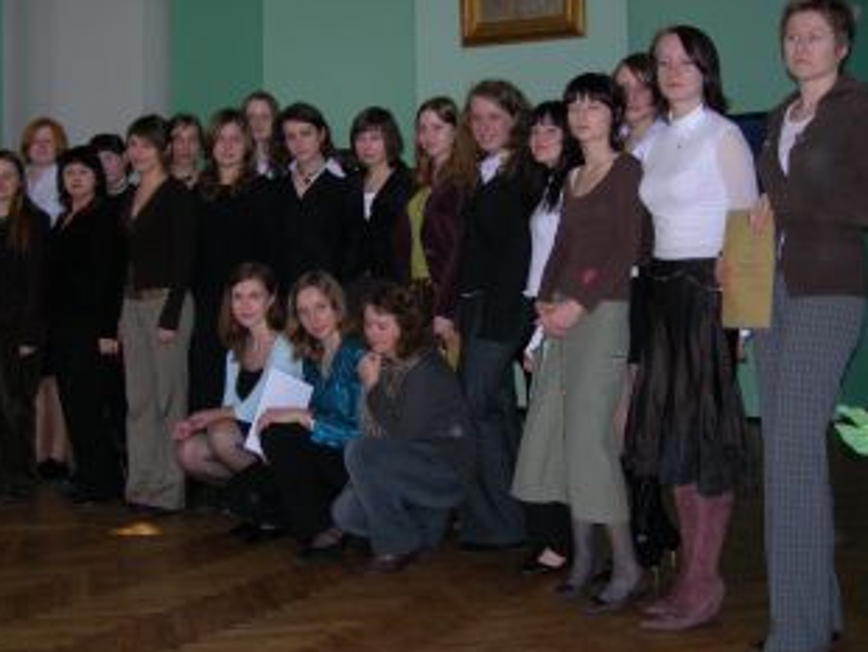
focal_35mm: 49
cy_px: 277
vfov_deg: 29.7
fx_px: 1230
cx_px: 409
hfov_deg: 38.9
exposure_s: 1/60.1
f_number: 2.8
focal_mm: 7.8
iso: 200
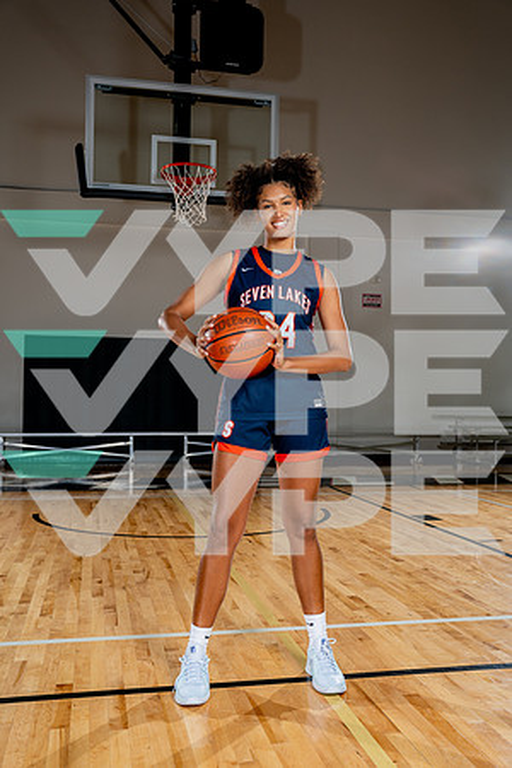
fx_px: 768
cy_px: 384
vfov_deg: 53.1
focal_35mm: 36
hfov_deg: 36.9
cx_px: 256
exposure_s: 1/250
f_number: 5.6
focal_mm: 36
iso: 200
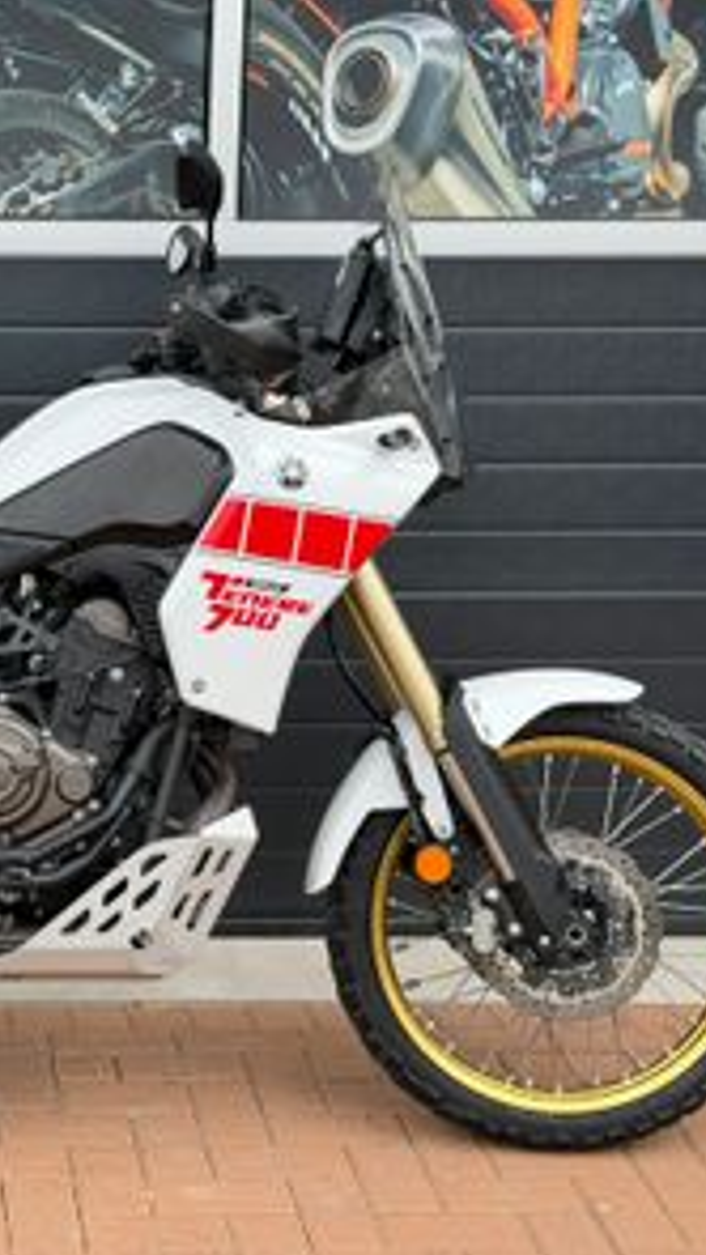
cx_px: -43
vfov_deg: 29.7
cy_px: 634
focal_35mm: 71
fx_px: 2362
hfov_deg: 16.6
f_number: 1.78
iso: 100
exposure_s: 1/1931
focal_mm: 6.76
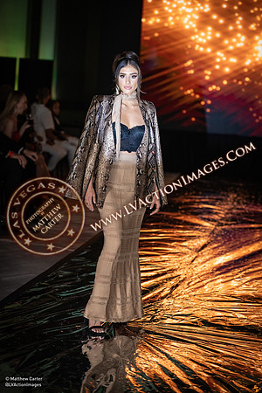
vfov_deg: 20.8
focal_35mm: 98
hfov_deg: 14.0
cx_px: 131
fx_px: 1070
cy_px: 196
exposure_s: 1/500
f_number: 2.8
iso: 1600
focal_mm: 98
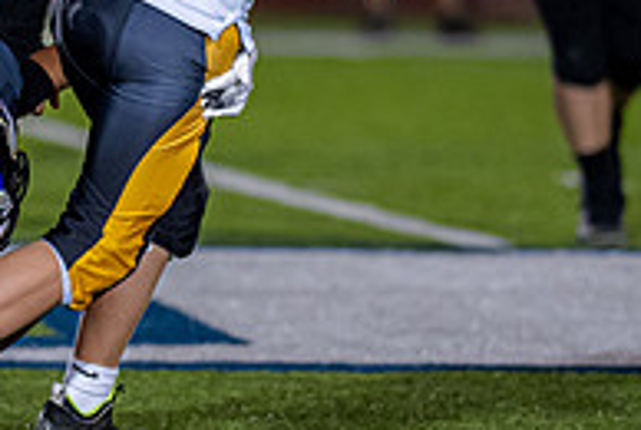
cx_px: 109
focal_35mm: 713
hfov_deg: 2.9
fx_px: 12715
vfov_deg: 1.9
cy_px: 82
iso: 1600
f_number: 1.8
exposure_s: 1/1250
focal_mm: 135
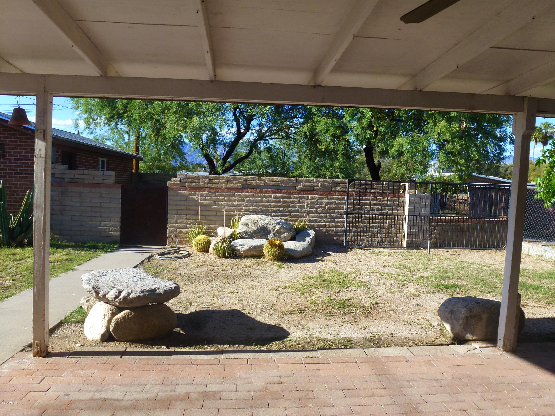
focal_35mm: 24
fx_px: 385
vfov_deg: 56.8
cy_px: 208
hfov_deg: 71.6
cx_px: 278
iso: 100
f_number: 4
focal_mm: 4.3
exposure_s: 1/400
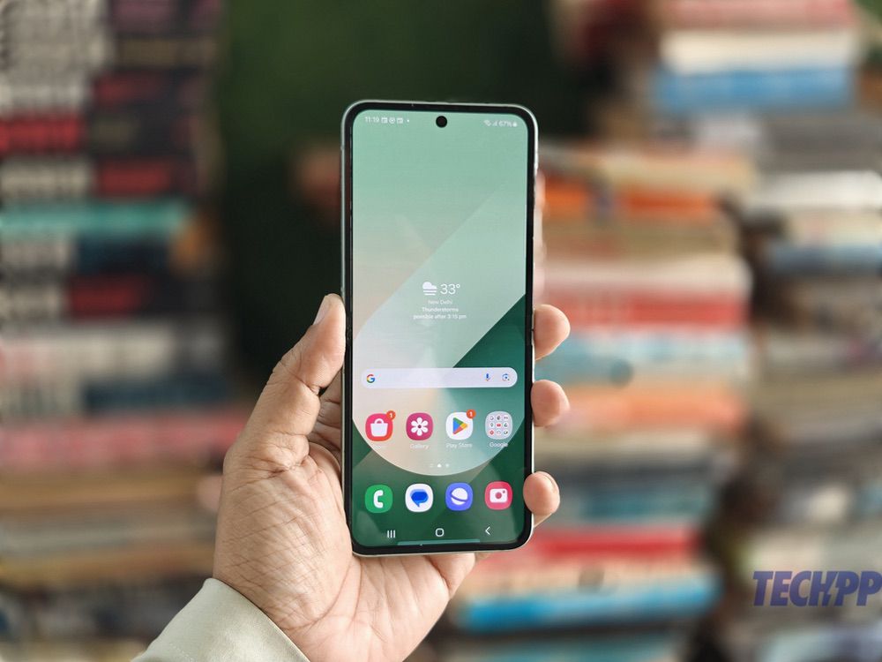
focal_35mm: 47
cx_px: 441
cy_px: 331
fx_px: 1198
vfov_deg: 30.9
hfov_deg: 40.4
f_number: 1.4
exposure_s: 1/100
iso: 320
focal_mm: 6.06
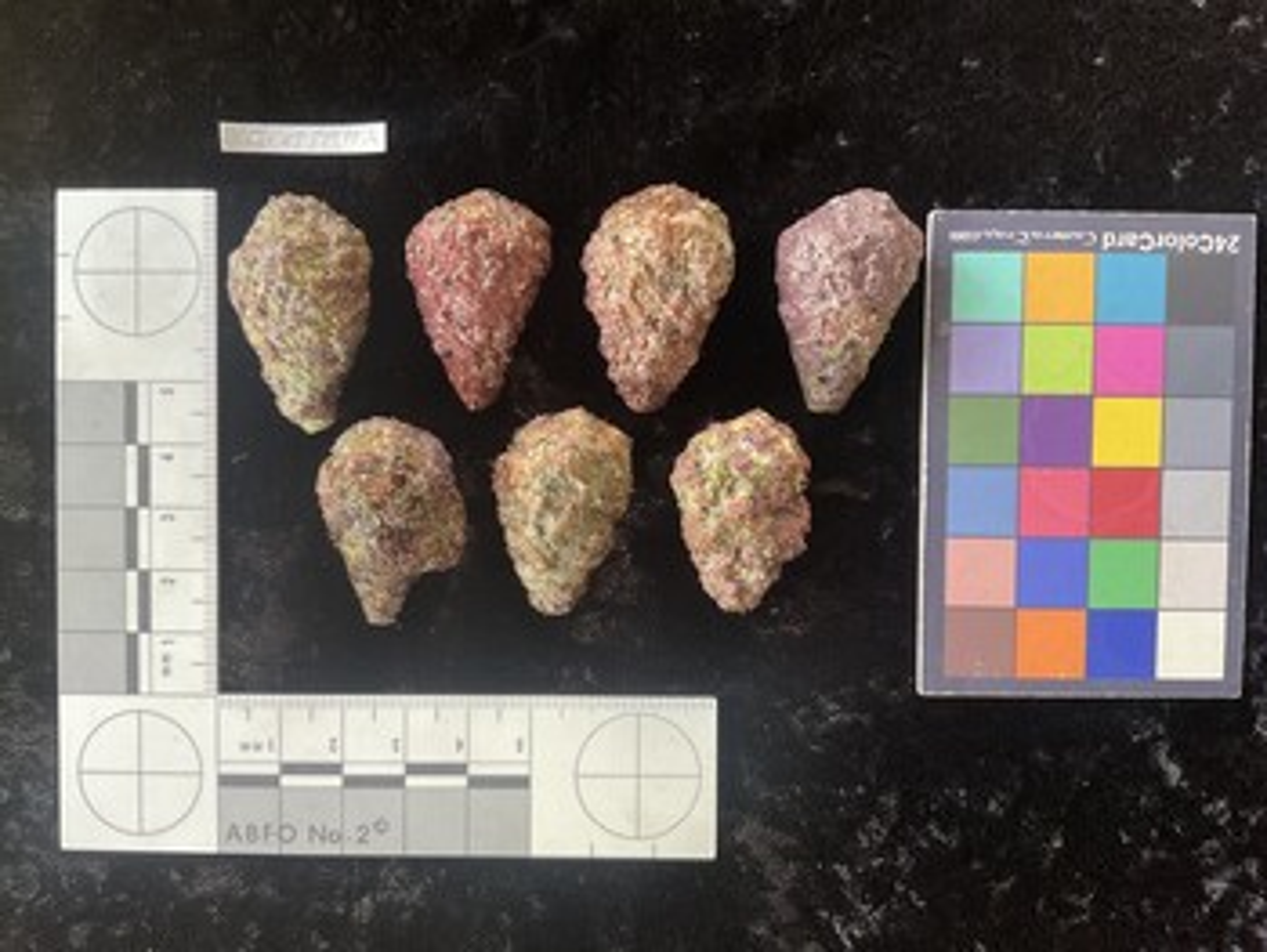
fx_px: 1062
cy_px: 476
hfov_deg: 61.6
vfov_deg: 48.3
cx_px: 634
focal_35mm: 29
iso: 80
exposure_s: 1/60
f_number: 1.8
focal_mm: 3
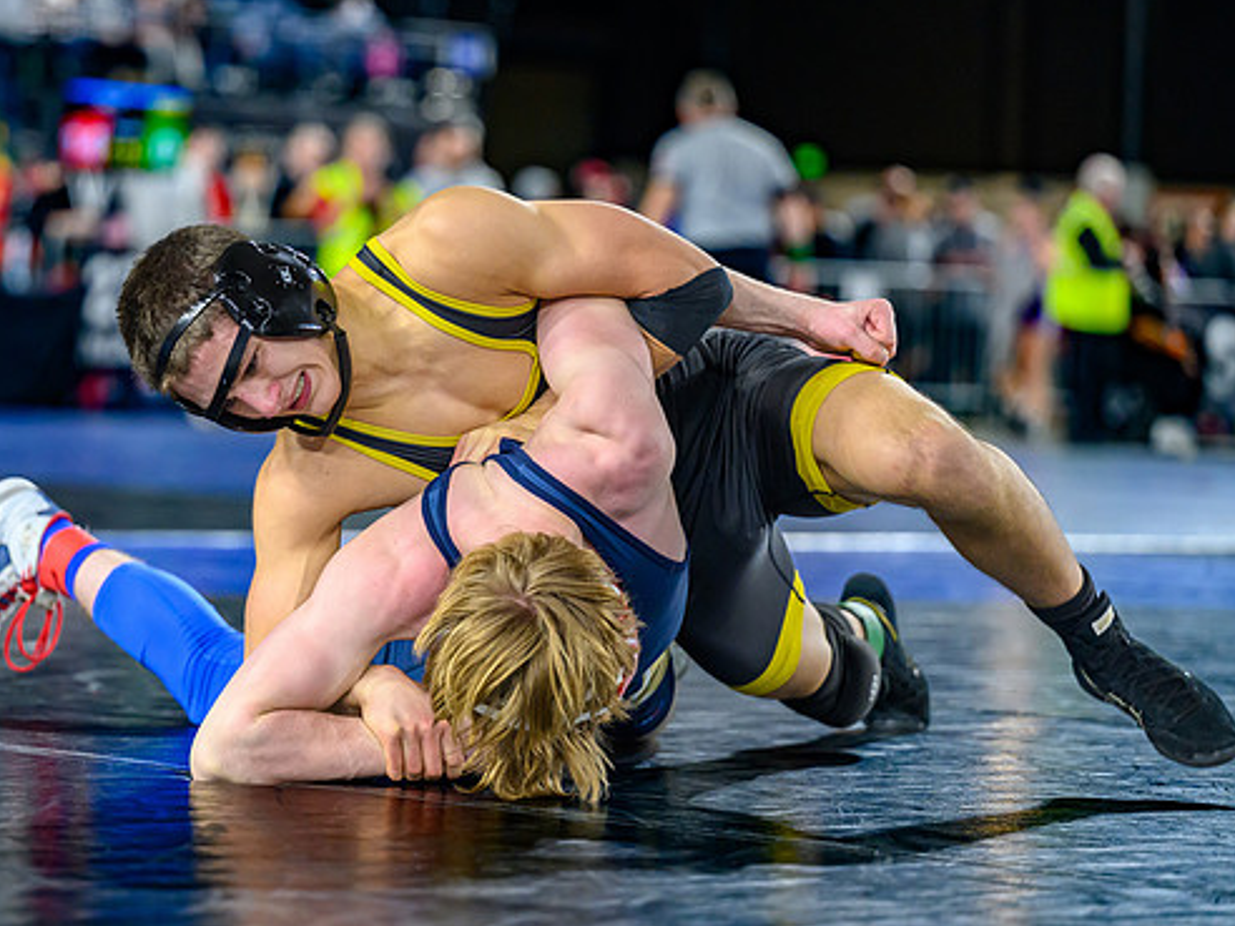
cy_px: 476
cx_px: 360
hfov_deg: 12.2
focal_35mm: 161
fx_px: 5744
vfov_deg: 9.2
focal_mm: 115
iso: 2500
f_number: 2.8
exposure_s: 1/640
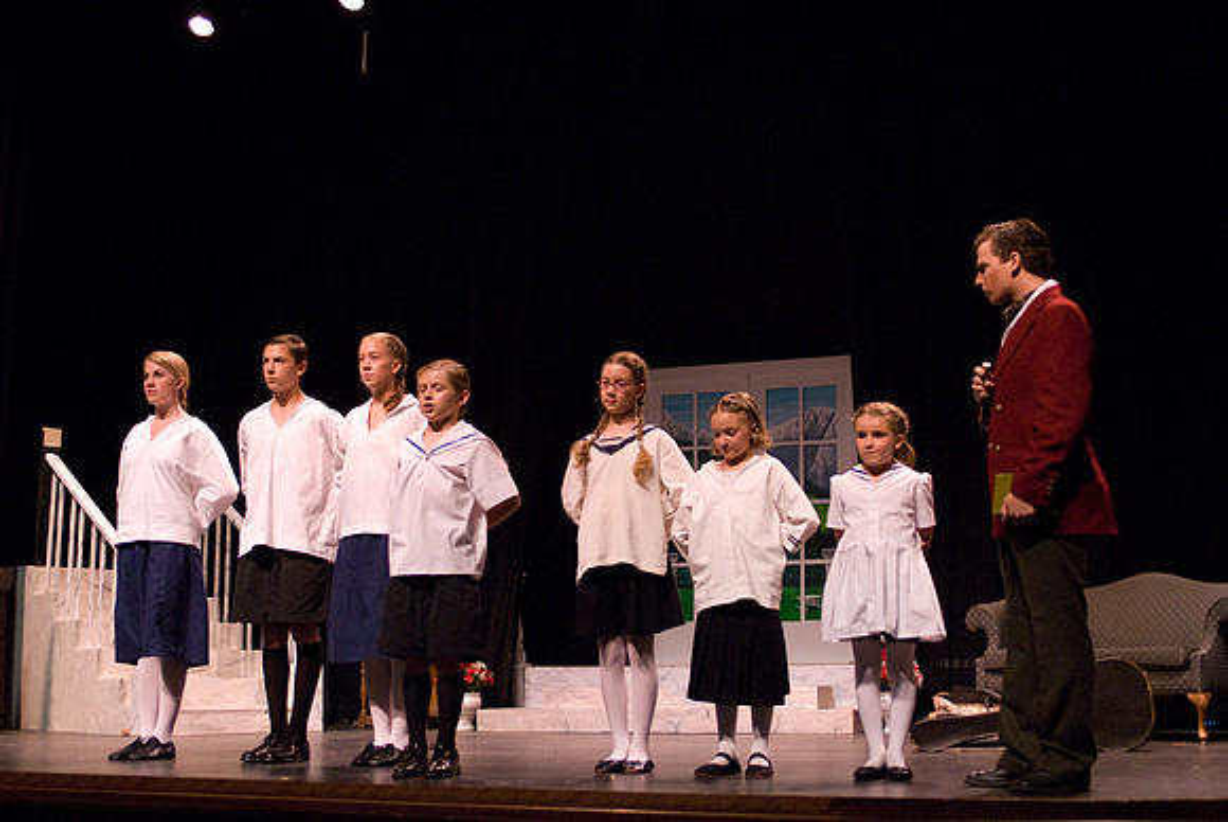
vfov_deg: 26.5
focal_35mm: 51
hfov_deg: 38.8
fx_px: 1741
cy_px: 411
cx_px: 614
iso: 1600
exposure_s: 1/200
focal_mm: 34
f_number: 2.8
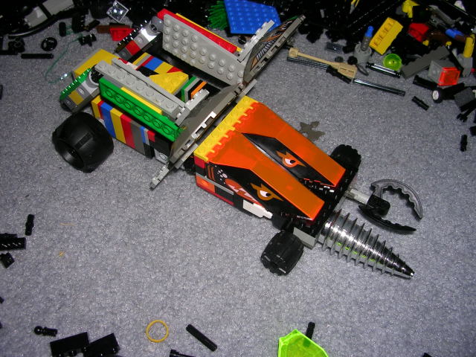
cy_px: 178
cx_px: 238
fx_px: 523
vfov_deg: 37.7
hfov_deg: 49.0
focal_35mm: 38
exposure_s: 1/60.1
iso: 50
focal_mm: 5.8
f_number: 2.8
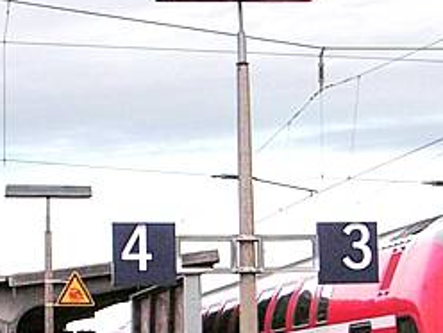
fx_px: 1779
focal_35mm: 139
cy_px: 353
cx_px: 158
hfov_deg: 14.2
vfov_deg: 10.6
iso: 160
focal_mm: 7.7
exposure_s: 1/1000
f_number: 3.6
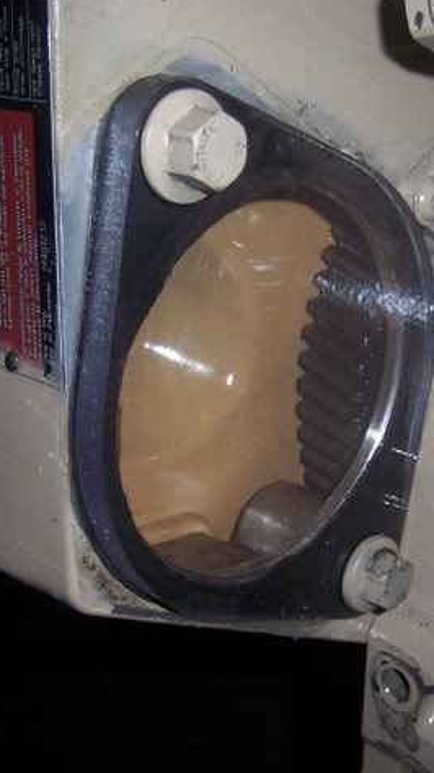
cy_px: 385
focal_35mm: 53
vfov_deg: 39.2
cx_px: 279
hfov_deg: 22.5
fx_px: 1086
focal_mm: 6.2
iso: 80
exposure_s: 1/60
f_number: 2.8
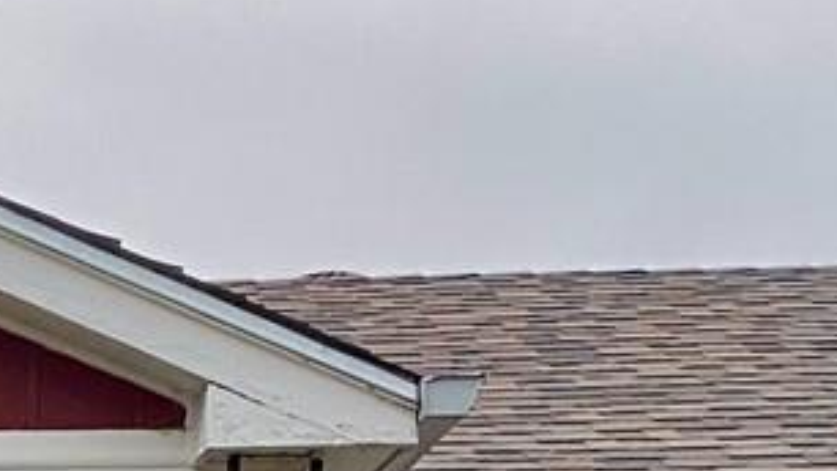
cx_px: -369
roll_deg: +0.1
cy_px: 1030
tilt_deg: +3.2
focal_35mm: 148
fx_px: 3284
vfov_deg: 7.7
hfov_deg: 13.8
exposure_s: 1/71
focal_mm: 4.25
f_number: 1.8
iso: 125
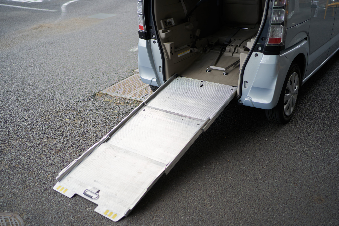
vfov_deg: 37.9
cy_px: 113
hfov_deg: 54.4
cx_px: 170
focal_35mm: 35
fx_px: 330
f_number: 2
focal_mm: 35
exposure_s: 1/2000
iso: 250
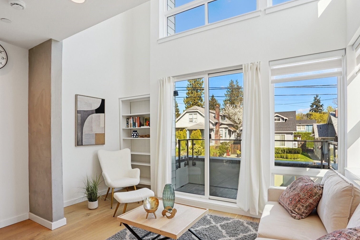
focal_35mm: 19
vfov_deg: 64.4
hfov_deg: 86.9
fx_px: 190
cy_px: 133
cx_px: 175
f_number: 8
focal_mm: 17
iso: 400
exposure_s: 1/125
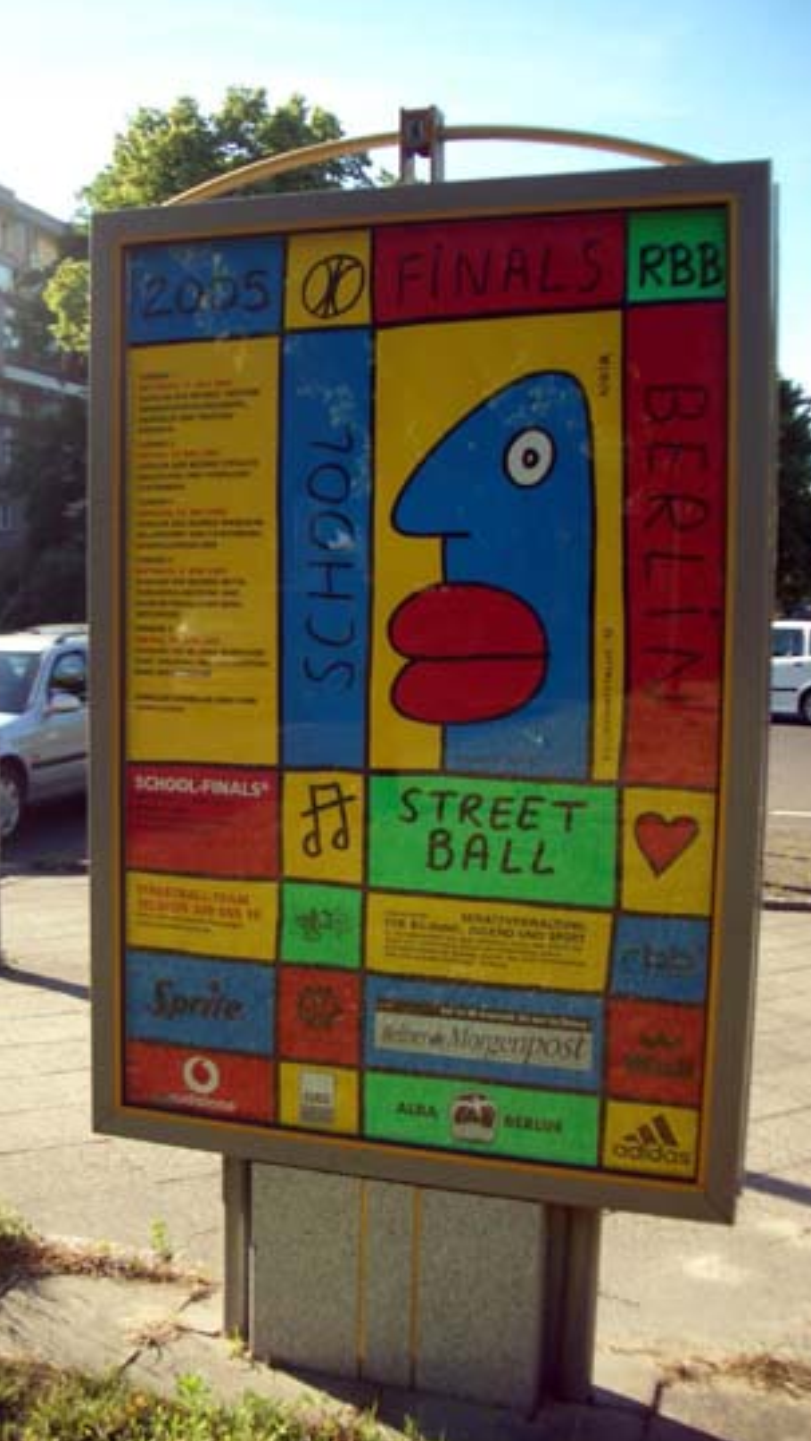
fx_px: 1490
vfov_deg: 51.6
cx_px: 293
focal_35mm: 39
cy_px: 729
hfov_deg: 30.3
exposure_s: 1/400
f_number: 2.6
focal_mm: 5.8
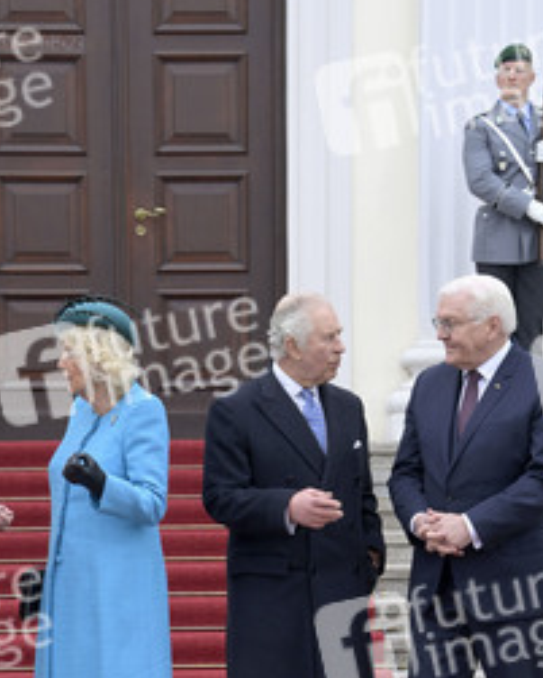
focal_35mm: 157
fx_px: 3152
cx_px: 208
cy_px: 497
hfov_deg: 9.8
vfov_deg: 12.2
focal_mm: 105
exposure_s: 1/320
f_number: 11
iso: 2000
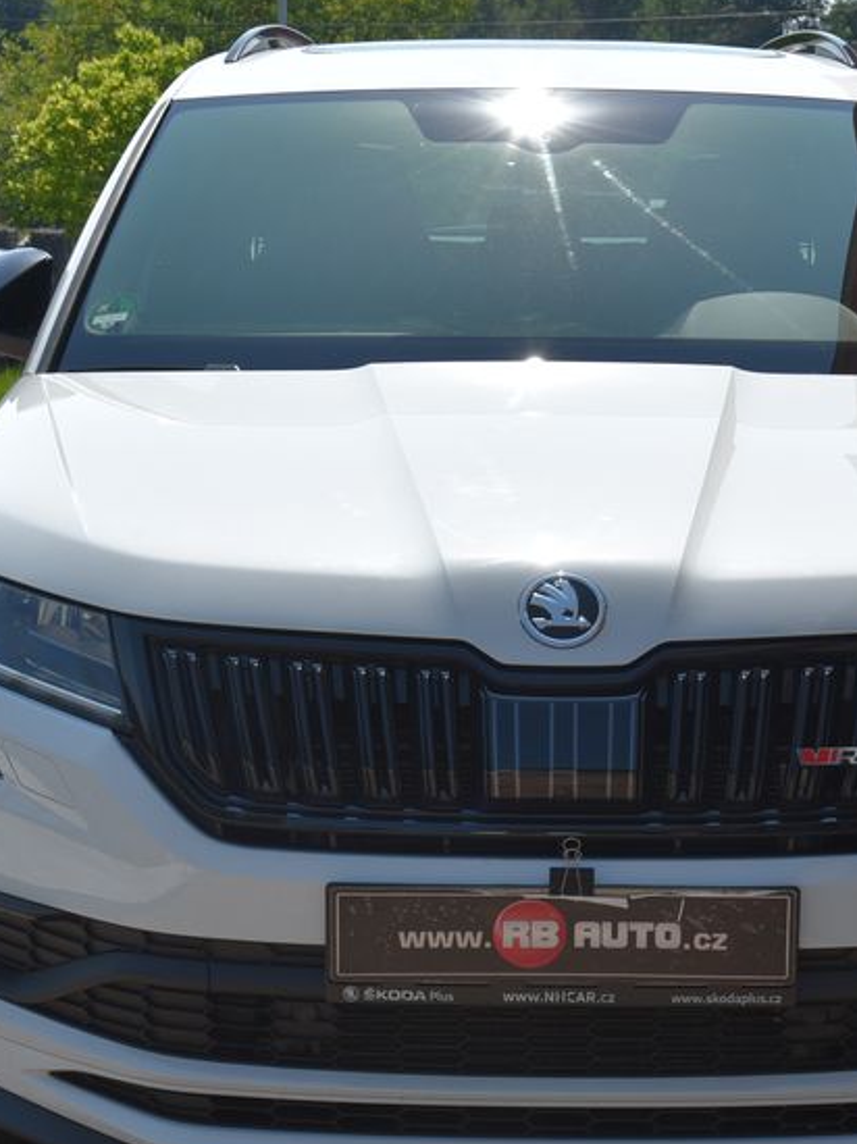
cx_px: 520
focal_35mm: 86
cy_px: 682
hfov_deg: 17.1
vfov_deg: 22.7
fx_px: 2841
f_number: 11
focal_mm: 48
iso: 500
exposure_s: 1/500
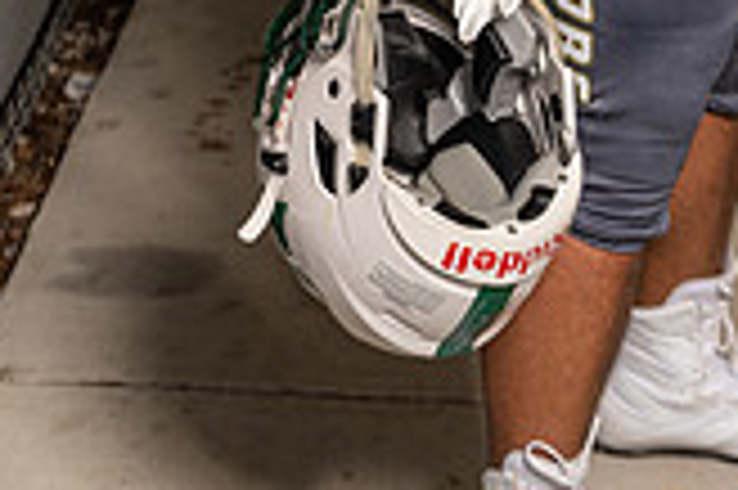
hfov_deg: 15.5
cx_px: 544
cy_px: -512
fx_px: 2703
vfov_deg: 9.6
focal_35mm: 132
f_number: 4.5
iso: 125
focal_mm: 48
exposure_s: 1/250
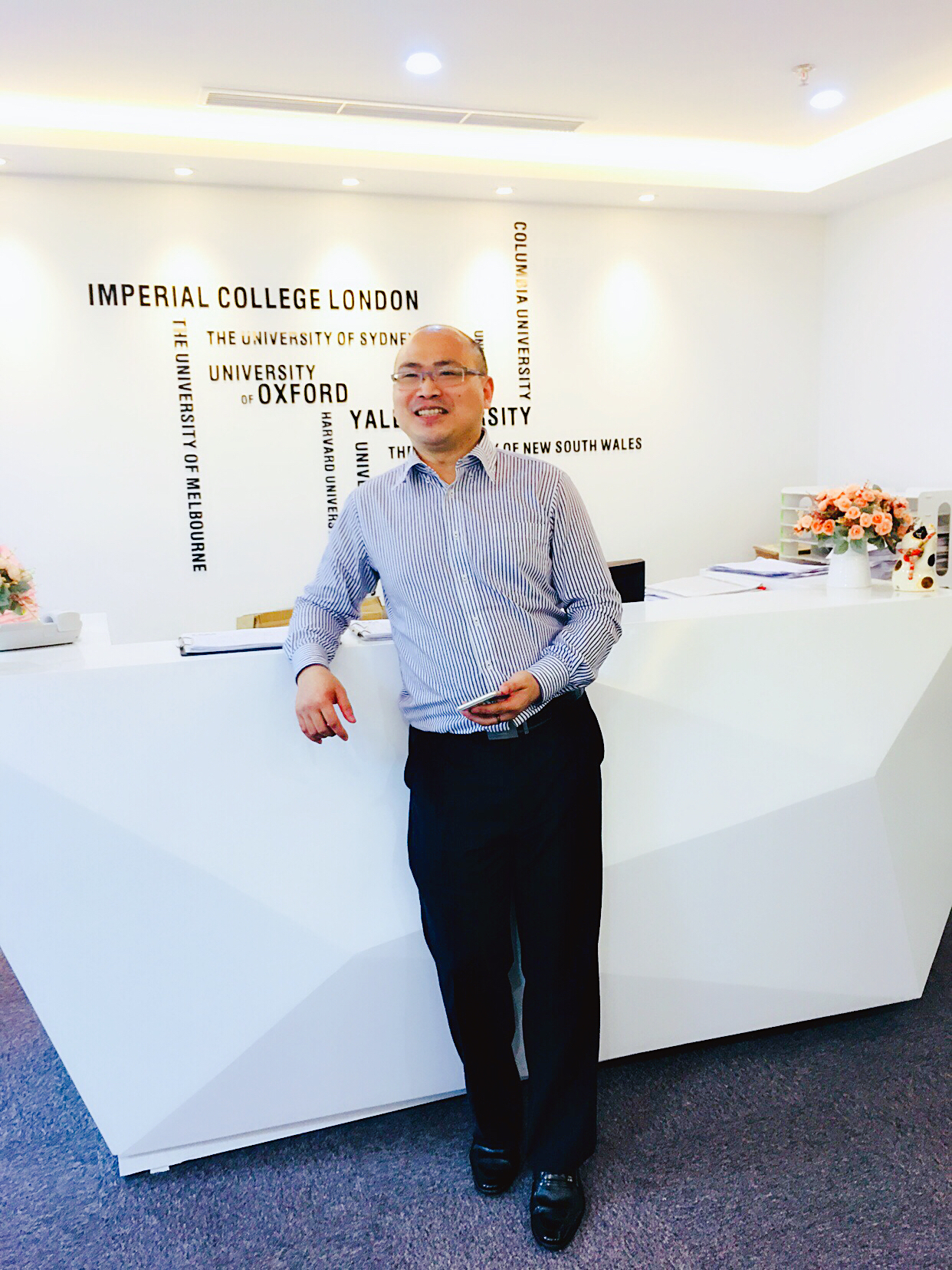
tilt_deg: -7.9
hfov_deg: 48.2
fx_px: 1063
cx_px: 476
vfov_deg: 61.7
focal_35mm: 29
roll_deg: +1.4
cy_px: 635
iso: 50
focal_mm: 4.15
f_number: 2.2
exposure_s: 1/17
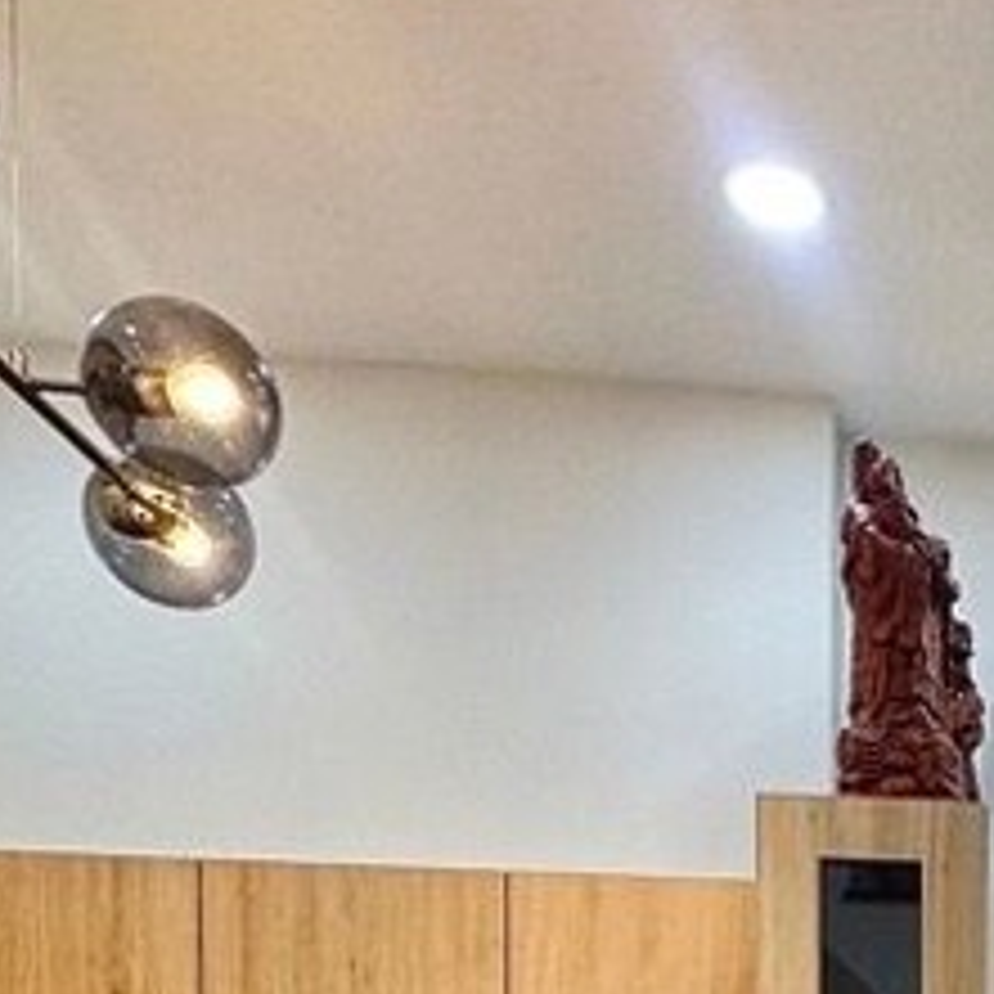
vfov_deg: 24.3
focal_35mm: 56
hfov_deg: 26.0
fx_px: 1819
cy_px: 1466
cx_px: 1300
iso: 100
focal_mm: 2.22
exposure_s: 1/100
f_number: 2.2
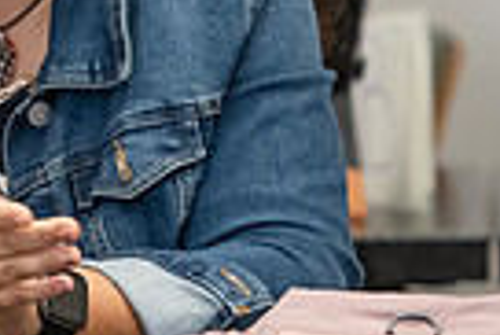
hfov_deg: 2.8
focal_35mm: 726
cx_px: 51
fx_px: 10094
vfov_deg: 1.9
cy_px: 17
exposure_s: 1/200
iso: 1250
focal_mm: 170
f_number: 2.8
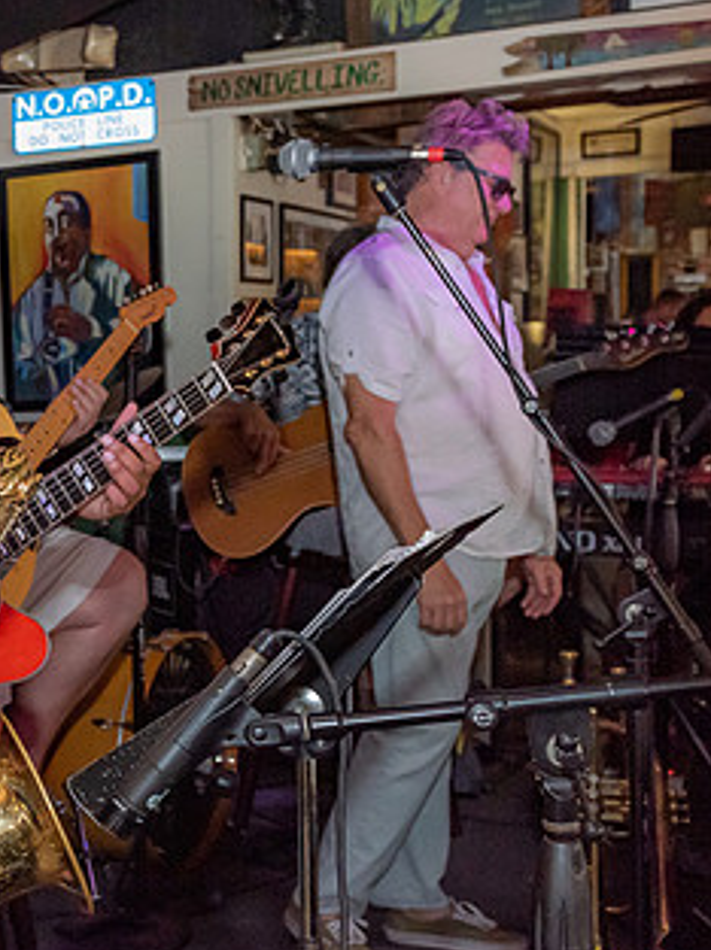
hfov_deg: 20.1
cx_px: -243
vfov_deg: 29.4
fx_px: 1811
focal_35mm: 66
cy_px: 534
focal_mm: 27
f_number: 5.6
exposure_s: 1/160
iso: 1600
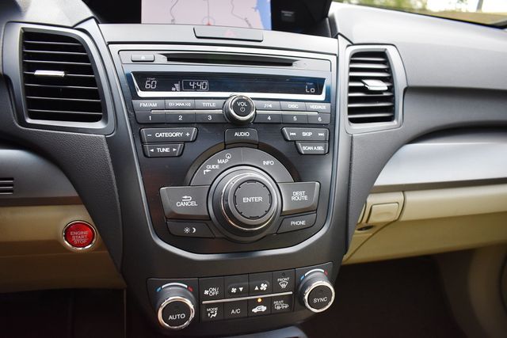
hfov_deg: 67.4
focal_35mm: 27
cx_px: 254
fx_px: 380
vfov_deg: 48.0
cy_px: 169
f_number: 3.5
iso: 720
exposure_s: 1/250
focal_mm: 18
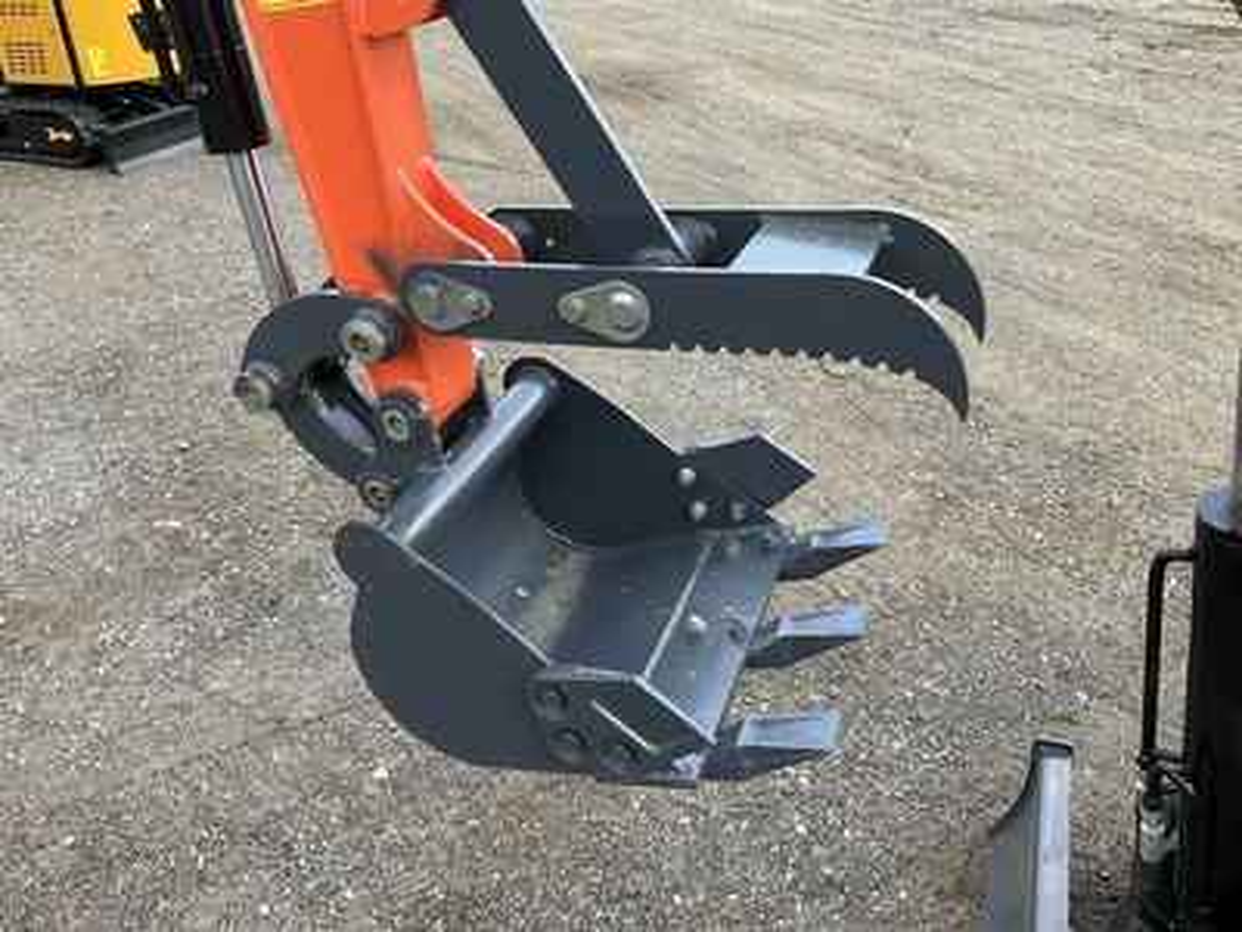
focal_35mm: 29
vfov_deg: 48.2
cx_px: 621
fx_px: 1041
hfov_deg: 61.7
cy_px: 466
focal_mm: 3
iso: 20
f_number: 1.8
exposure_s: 1/228
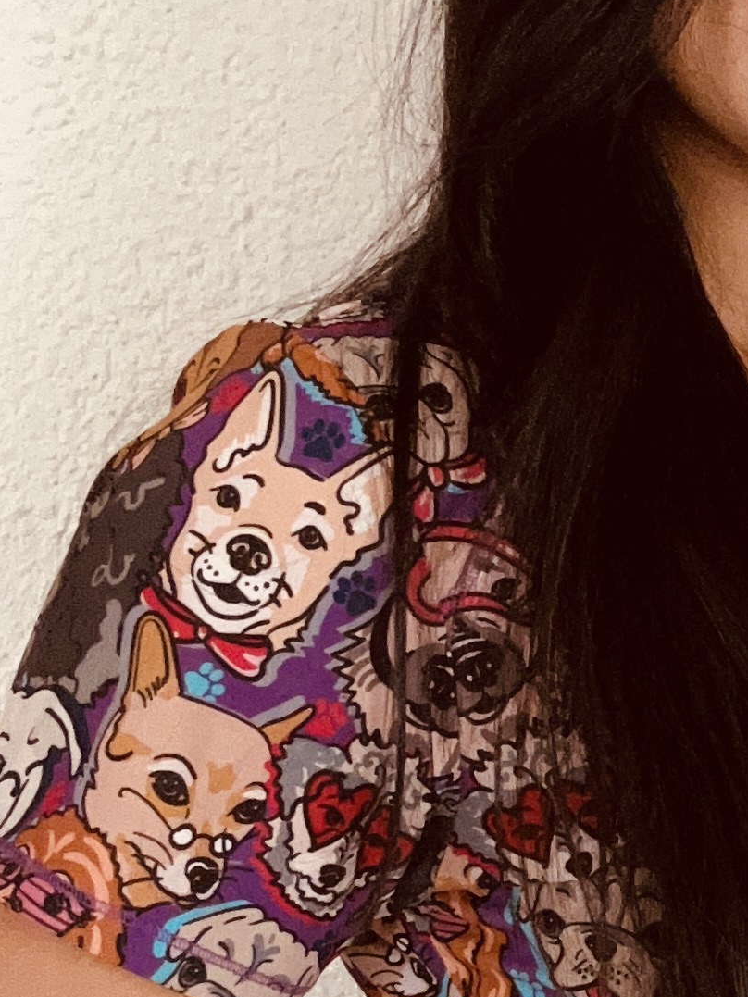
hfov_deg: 16.1
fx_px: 2477
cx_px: 1011
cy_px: 611
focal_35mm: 86
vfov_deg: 22.7
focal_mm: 2.69
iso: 250
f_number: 1.9
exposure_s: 1/60
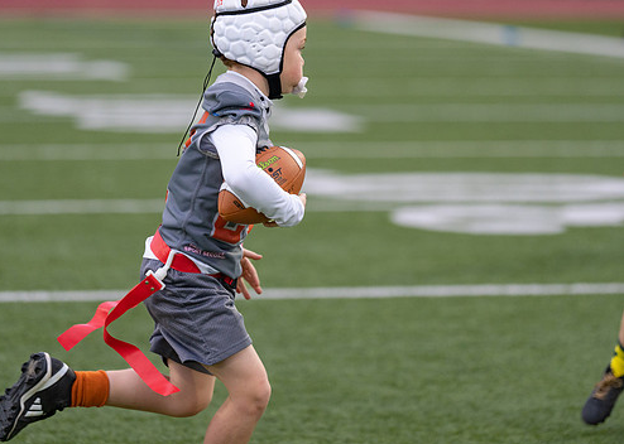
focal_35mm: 227
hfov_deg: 8.9
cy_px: 167
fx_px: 4020
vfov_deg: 6.3
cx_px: 296
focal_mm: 164
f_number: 2.8
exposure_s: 1/1000
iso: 800
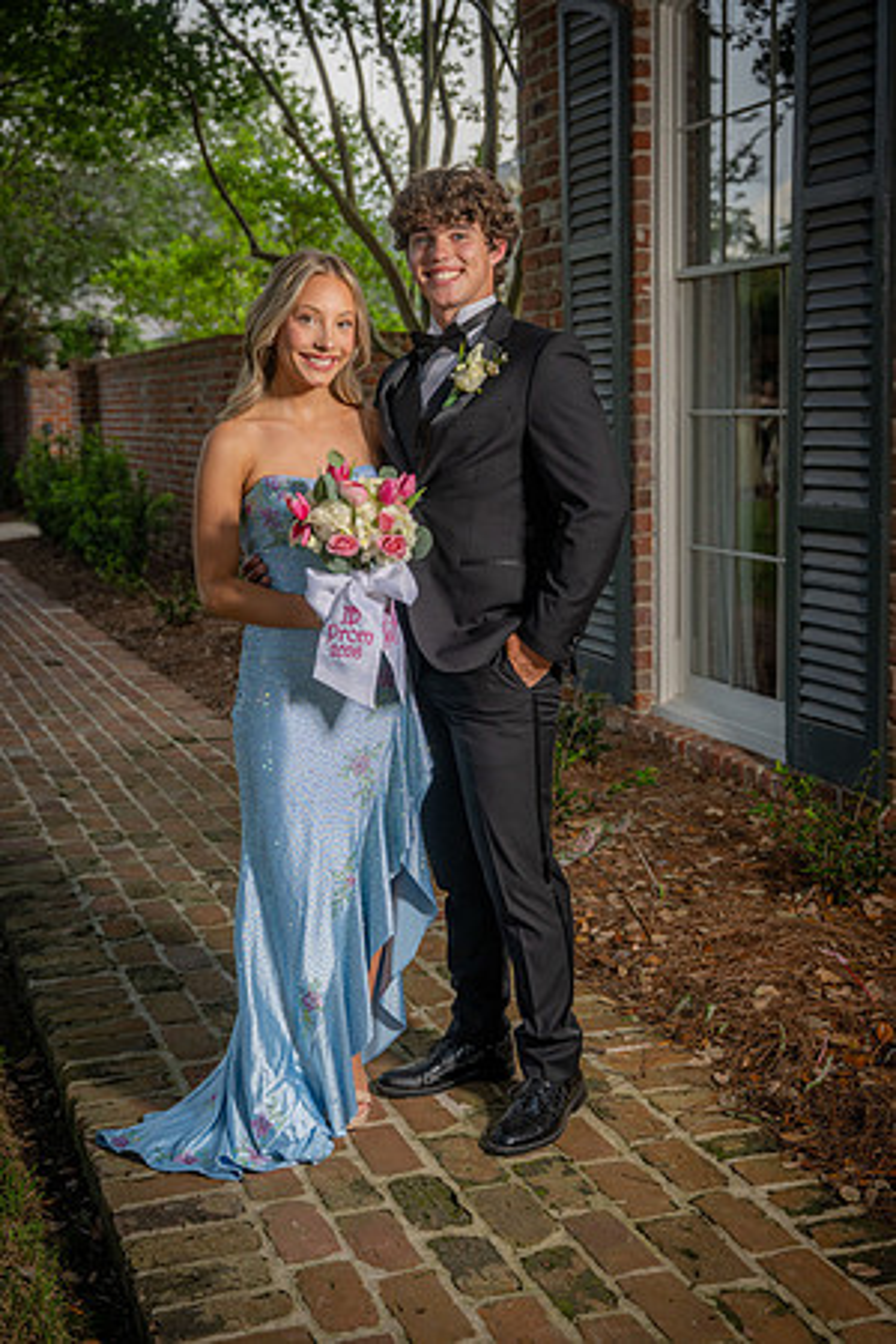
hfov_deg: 29.9
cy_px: 672
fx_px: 1680
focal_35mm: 45
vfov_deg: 43.6
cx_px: 448
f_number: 5
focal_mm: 45
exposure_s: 1/160
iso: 100
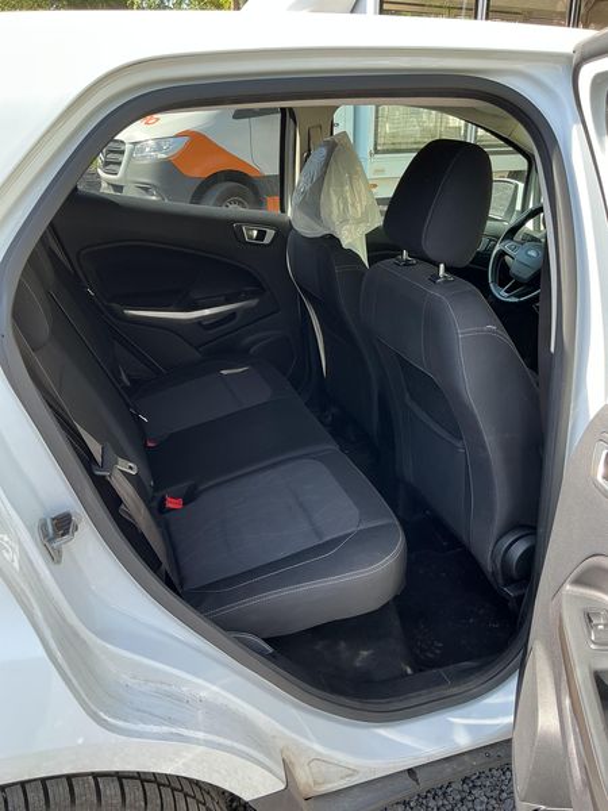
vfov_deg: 61.7
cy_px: 406
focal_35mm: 29
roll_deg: -0.6
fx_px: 679
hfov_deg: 48.2
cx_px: 304
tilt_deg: -24.6
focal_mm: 3
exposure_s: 1/122
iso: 16
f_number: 1.8
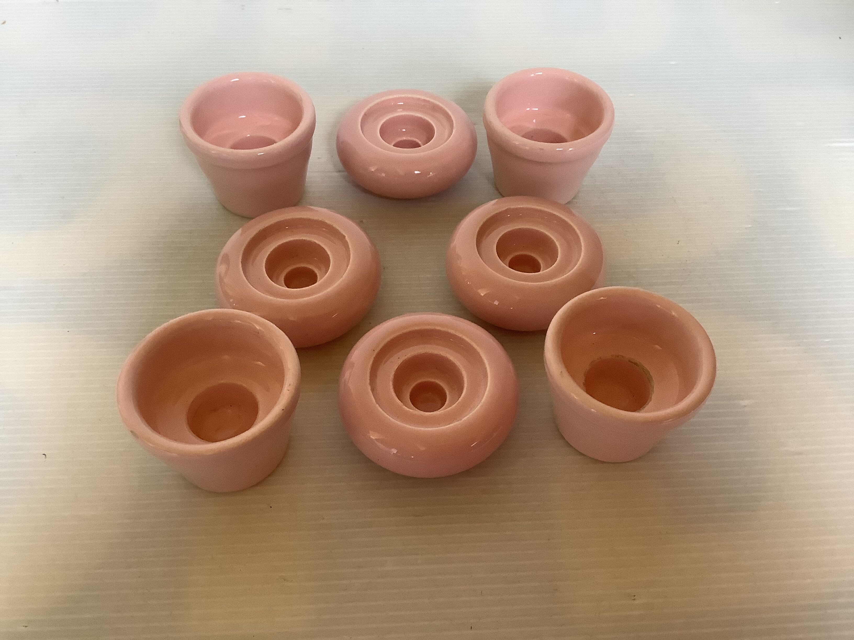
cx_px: 427
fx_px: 765
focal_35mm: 31
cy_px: 320
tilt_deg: -52.5
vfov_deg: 45.4
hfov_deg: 58.4
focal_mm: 3.3
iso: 200
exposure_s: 1/50
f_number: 2.4
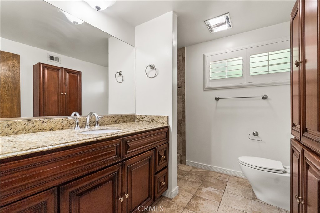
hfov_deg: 100.4
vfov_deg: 77.3
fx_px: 133
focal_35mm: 15
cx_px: 160
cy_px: 106
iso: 320
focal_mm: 10
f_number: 7.1
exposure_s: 1/25
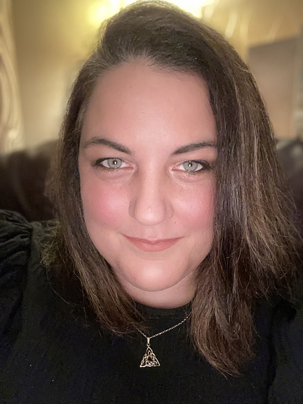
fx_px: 350
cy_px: 202
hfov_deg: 46.8
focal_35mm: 30
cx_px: 152
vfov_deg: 60.0
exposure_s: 1/27
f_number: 2.2
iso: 500
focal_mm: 2.71
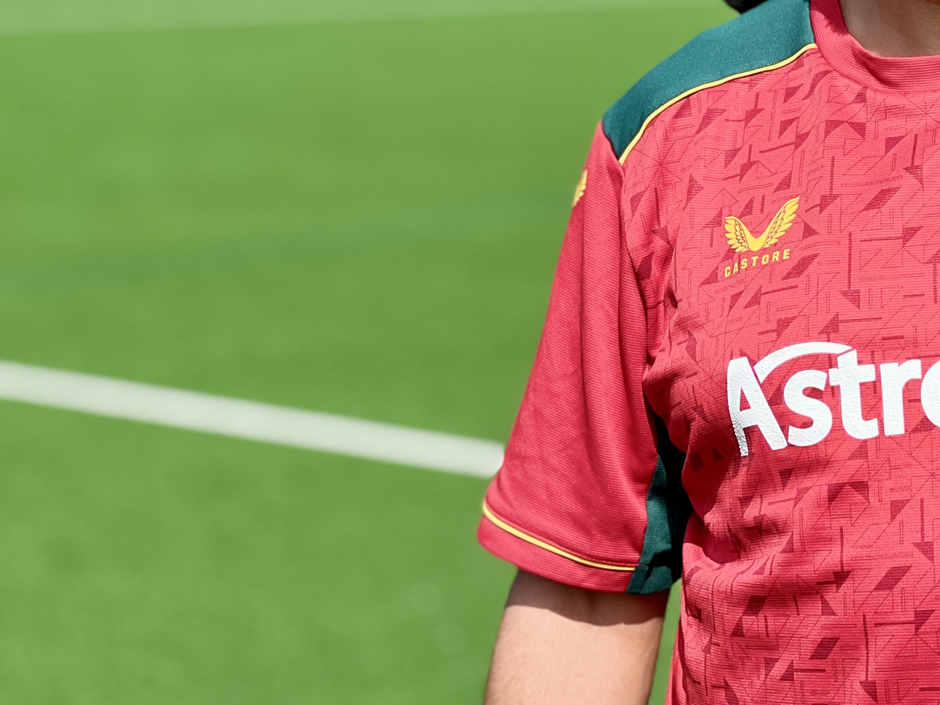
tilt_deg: -2.8
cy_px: 92
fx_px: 3992
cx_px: 877
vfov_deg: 10.1
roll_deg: +0.4
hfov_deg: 13.3
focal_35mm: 147
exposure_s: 1/451
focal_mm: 9
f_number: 2.8
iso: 32
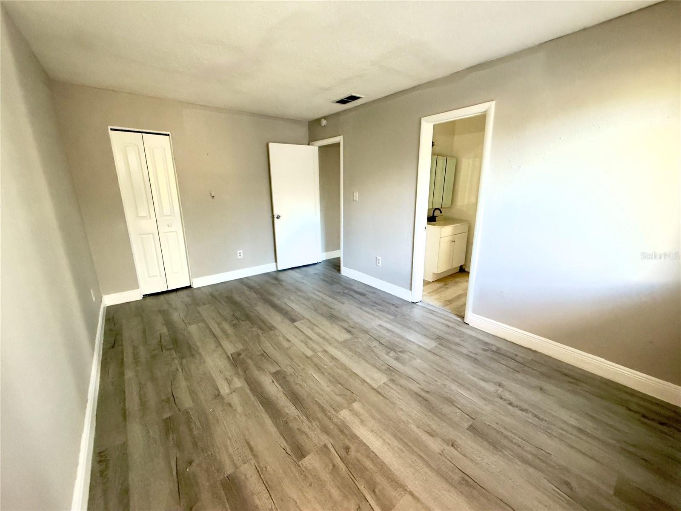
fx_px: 275
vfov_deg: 85.7
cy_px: 256
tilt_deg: -13.7
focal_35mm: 14
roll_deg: +1.1
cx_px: 340
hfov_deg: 102.1
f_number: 2.2
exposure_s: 1/109
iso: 320
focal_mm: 2.22
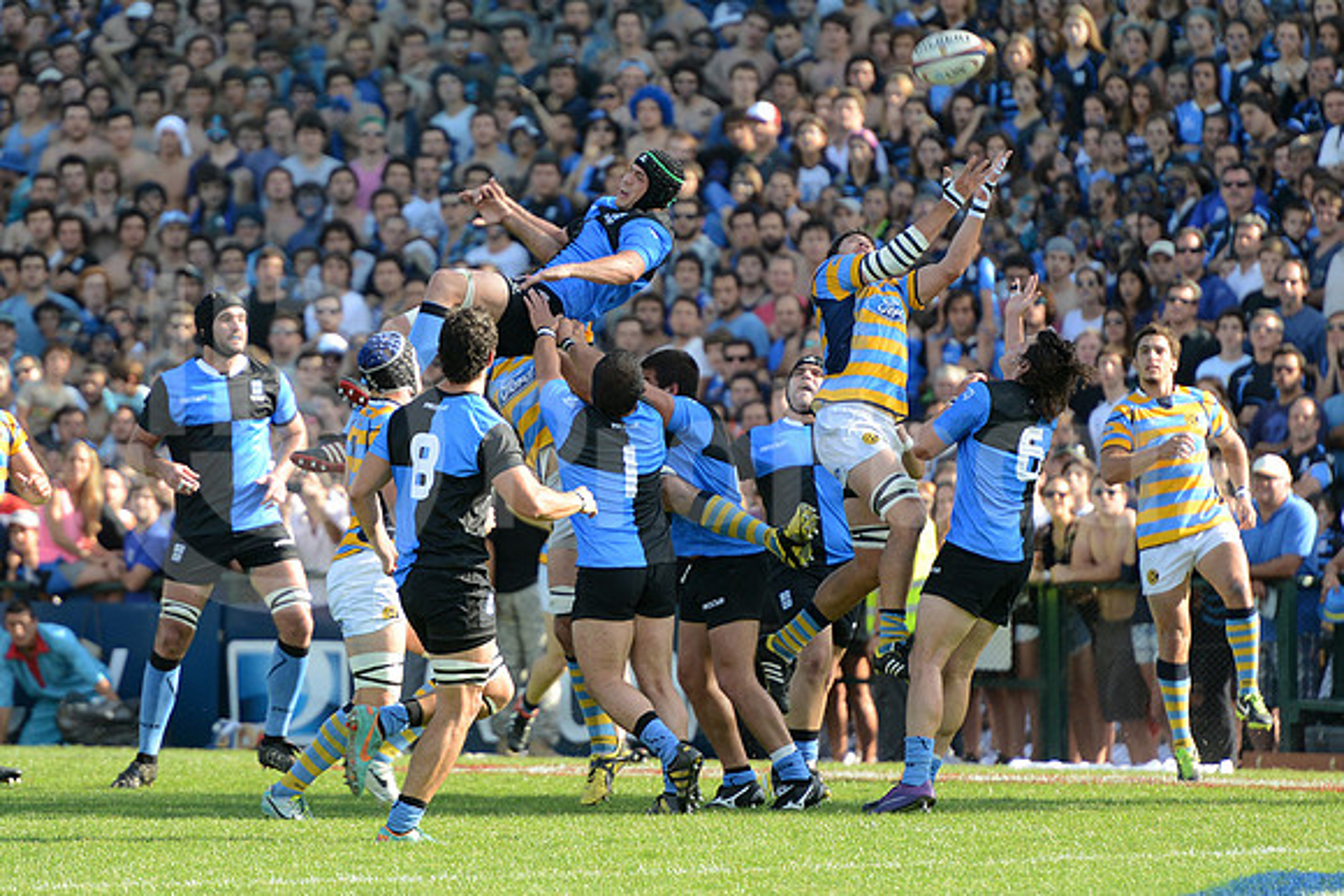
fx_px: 10082
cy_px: 448
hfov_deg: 7.6
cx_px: 672
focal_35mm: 270
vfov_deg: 5.1
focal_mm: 270
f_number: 4
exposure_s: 1/640
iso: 500
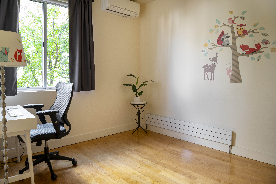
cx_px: 138
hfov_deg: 73.7
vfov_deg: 53.1
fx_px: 184
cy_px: 92
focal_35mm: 24
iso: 160
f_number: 10
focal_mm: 24
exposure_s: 1/2
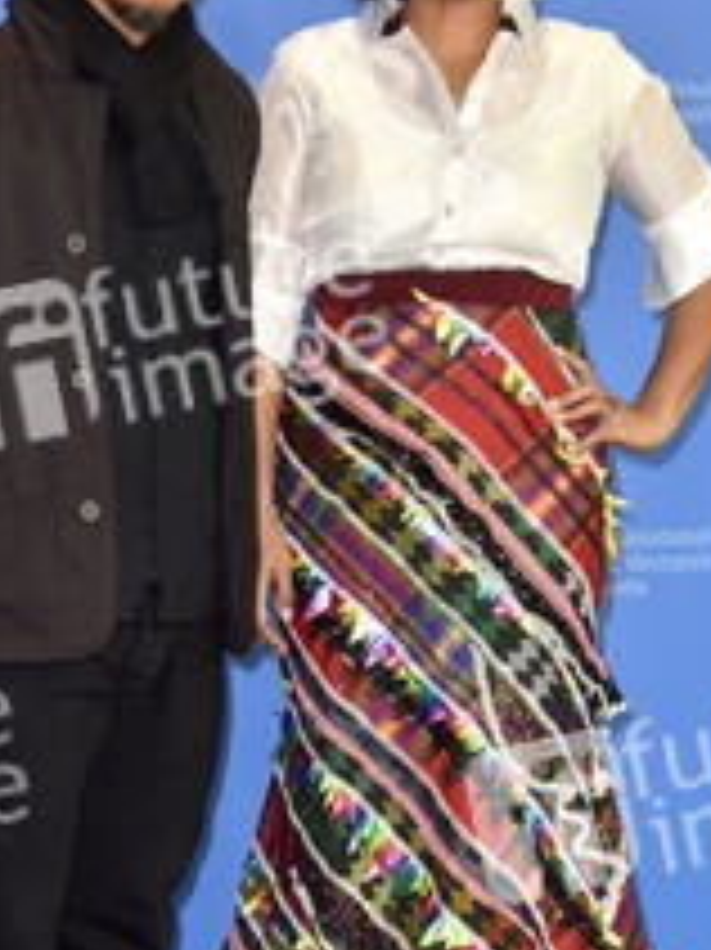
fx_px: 3591
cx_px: 288
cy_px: 572
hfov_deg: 11.3
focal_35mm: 131
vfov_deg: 15.1
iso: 640
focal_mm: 72
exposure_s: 1/125
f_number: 5.6
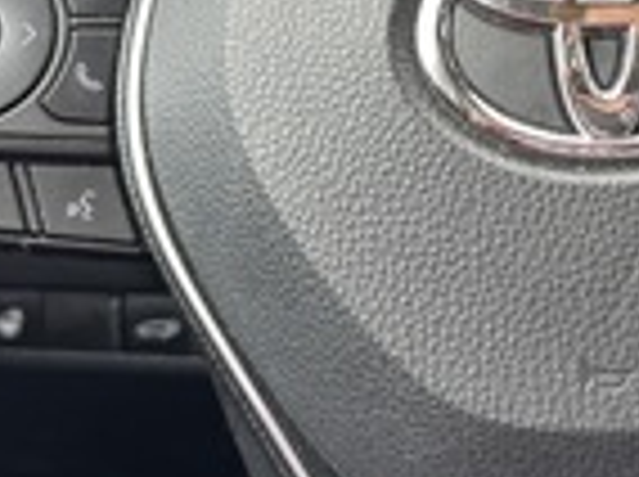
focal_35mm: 77
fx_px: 1419
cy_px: -43
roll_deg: -2.7
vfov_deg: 18.4
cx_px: 612
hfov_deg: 24.4
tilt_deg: -20.3
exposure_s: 1/121
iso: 80
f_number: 1.6
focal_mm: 5.96
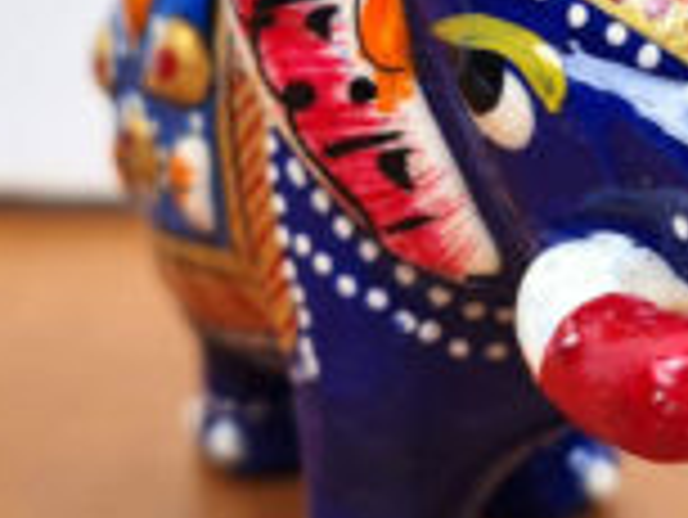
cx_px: 540
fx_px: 2367
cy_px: 79
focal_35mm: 119
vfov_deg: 12.4
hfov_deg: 16.4
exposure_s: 1/167
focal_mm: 5.4
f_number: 1.8
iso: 50
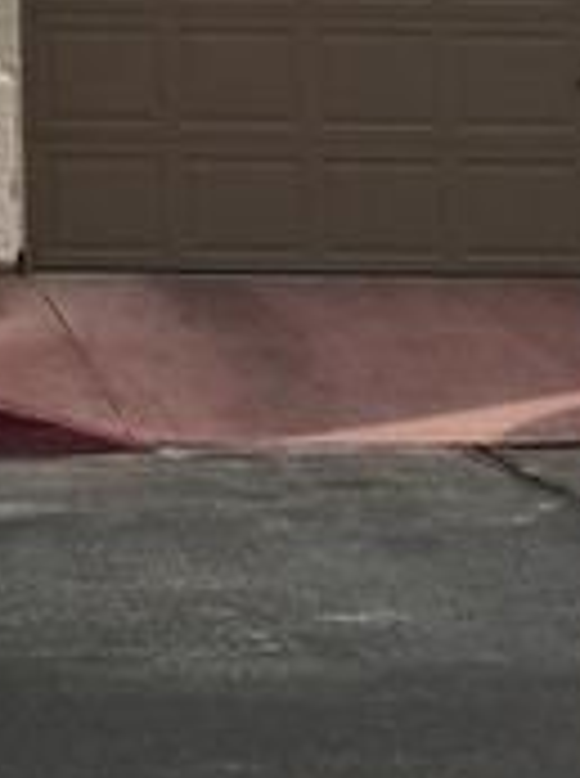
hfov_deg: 12.1
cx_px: -459
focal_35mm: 112
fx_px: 2511
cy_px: -398
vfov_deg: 16.1
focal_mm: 4.15
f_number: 2.2
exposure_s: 1/2024
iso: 25
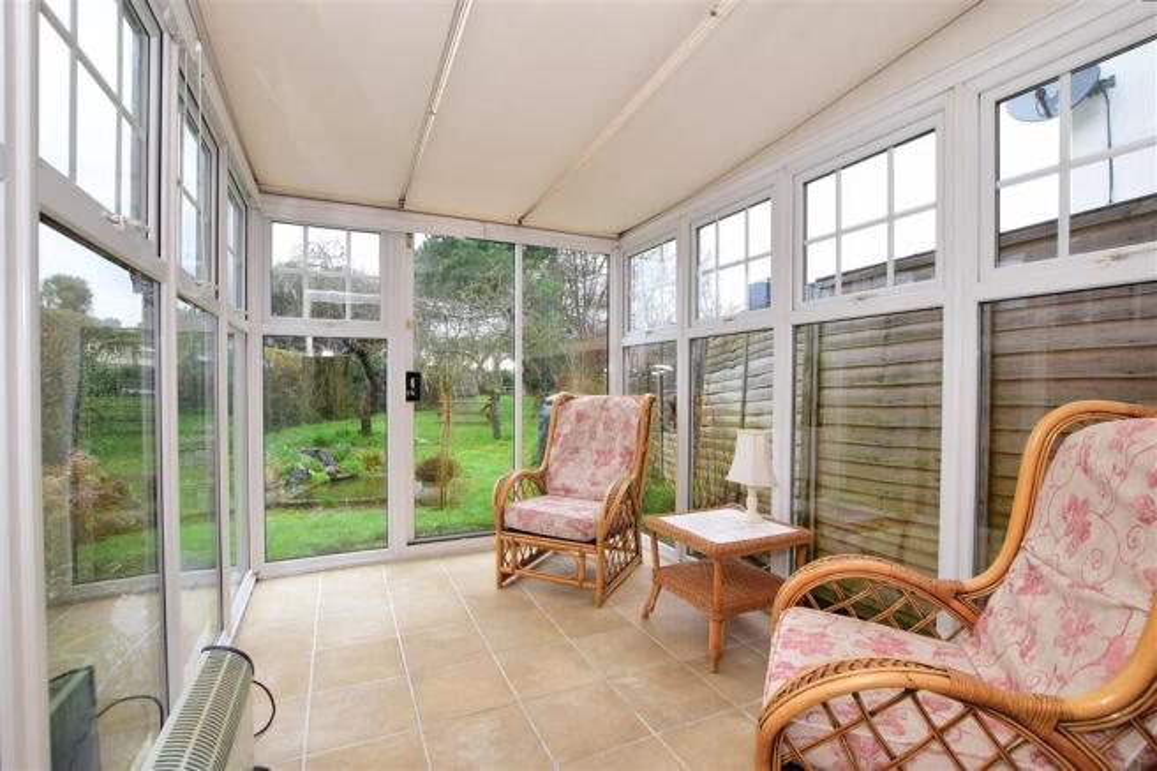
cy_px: 386
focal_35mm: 15
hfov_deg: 100.4
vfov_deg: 77.3
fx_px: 482
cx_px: 578
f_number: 7.1
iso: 400
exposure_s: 1/20
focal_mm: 10
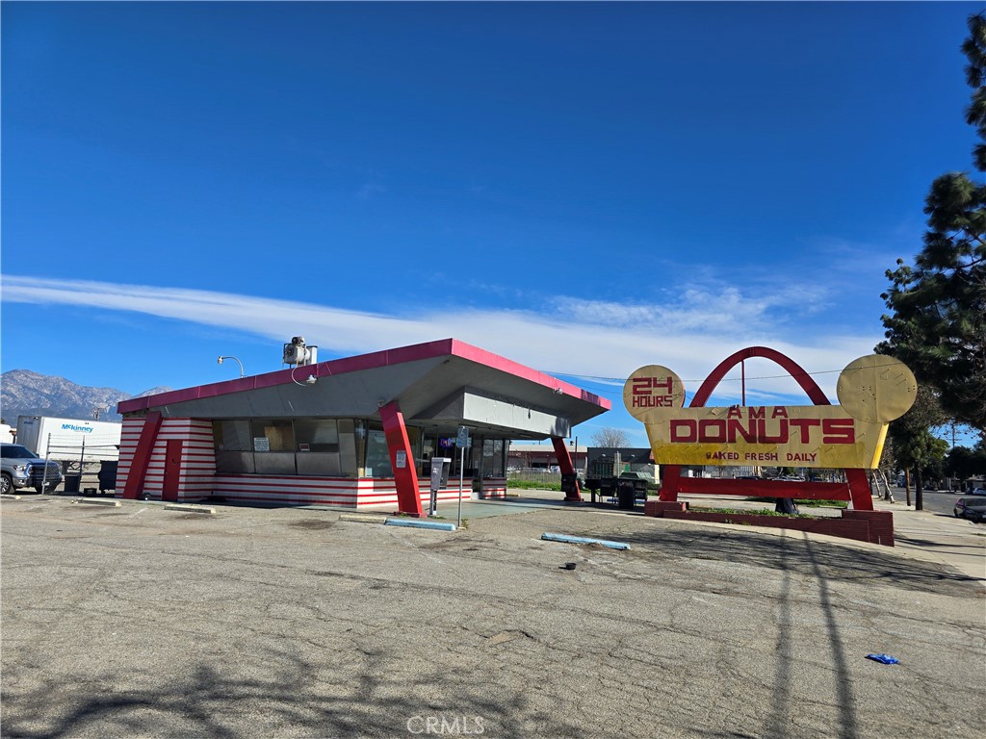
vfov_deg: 58.9
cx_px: 493
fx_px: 655
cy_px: 370
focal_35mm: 23
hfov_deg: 73.9
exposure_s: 1/986
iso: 12
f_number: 1.7
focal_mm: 6.3
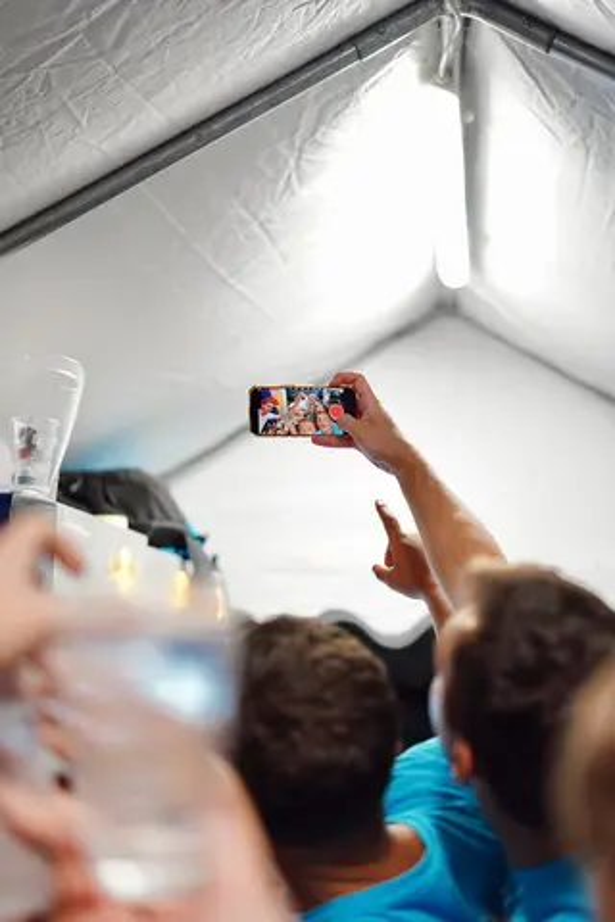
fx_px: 1281
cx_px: 308
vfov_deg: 39.6
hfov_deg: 27.0
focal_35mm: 50
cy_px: 461
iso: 800
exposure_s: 1/200
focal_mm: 50
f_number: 1.8
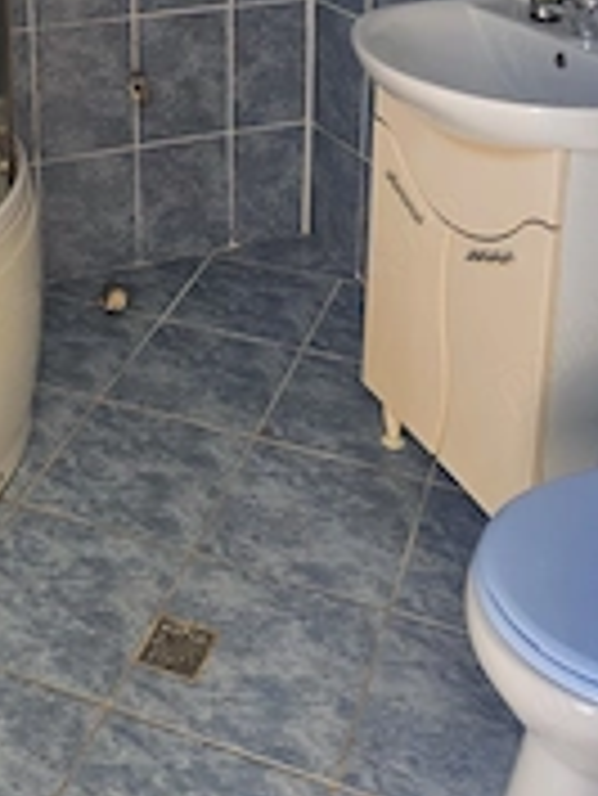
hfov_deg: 27.7
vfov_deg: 34.0
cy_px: 27
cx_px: 148
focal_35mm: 52
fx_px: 1196
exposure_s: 1/180
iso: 160
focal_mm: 6.3
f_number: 1.7
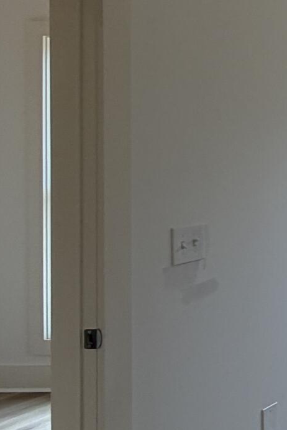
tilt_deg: -0.4
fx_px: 753
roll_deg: +0.1
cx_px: 836
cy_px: 132
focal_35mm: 63
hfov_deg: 11.9
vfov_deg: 31.6
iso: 40
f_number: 2.2
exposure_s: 1/120
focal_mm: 2.22
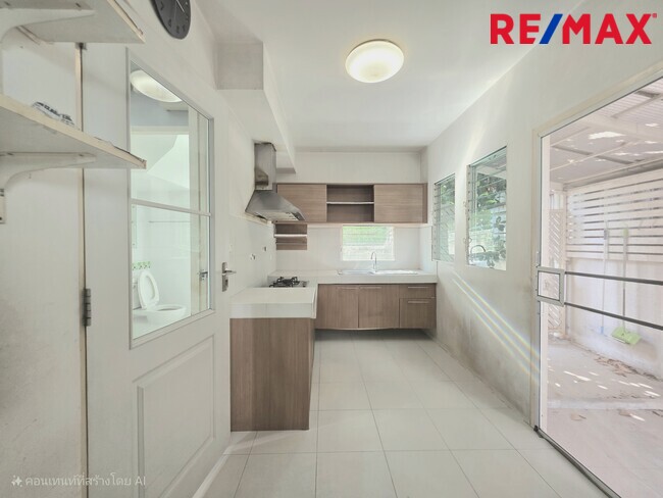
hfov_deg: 106.2
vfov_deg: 90.0
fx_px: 249
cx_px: 332
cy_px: 249
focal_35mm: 13
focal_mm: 2.2
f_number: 1.9
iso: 160
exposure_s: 1/101
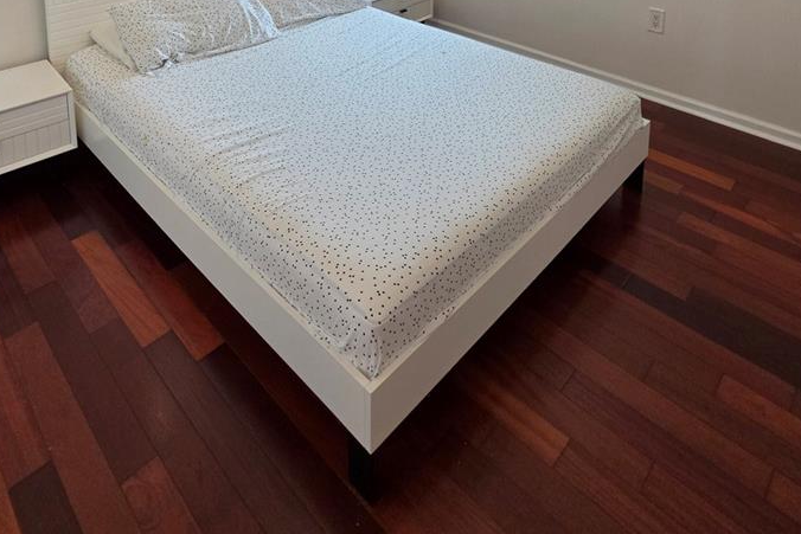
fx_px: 534
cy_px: -82
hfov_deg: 73.6
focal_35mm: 24
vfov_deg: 40.4
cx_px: 366
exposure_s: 1/120
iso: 80
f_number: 1.9
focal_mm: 2.2
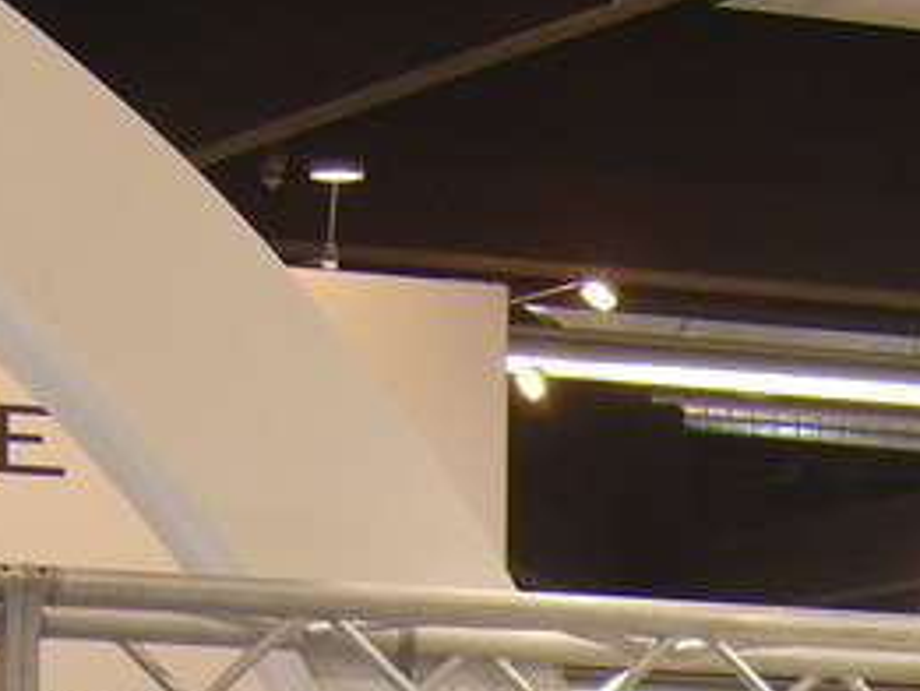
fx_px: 4281
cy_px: 1572
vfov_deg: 8.5
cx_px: 1244
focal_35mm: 161
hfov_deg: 11.9
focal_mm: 7.4
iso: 80
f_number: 2.8
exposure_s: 1/45
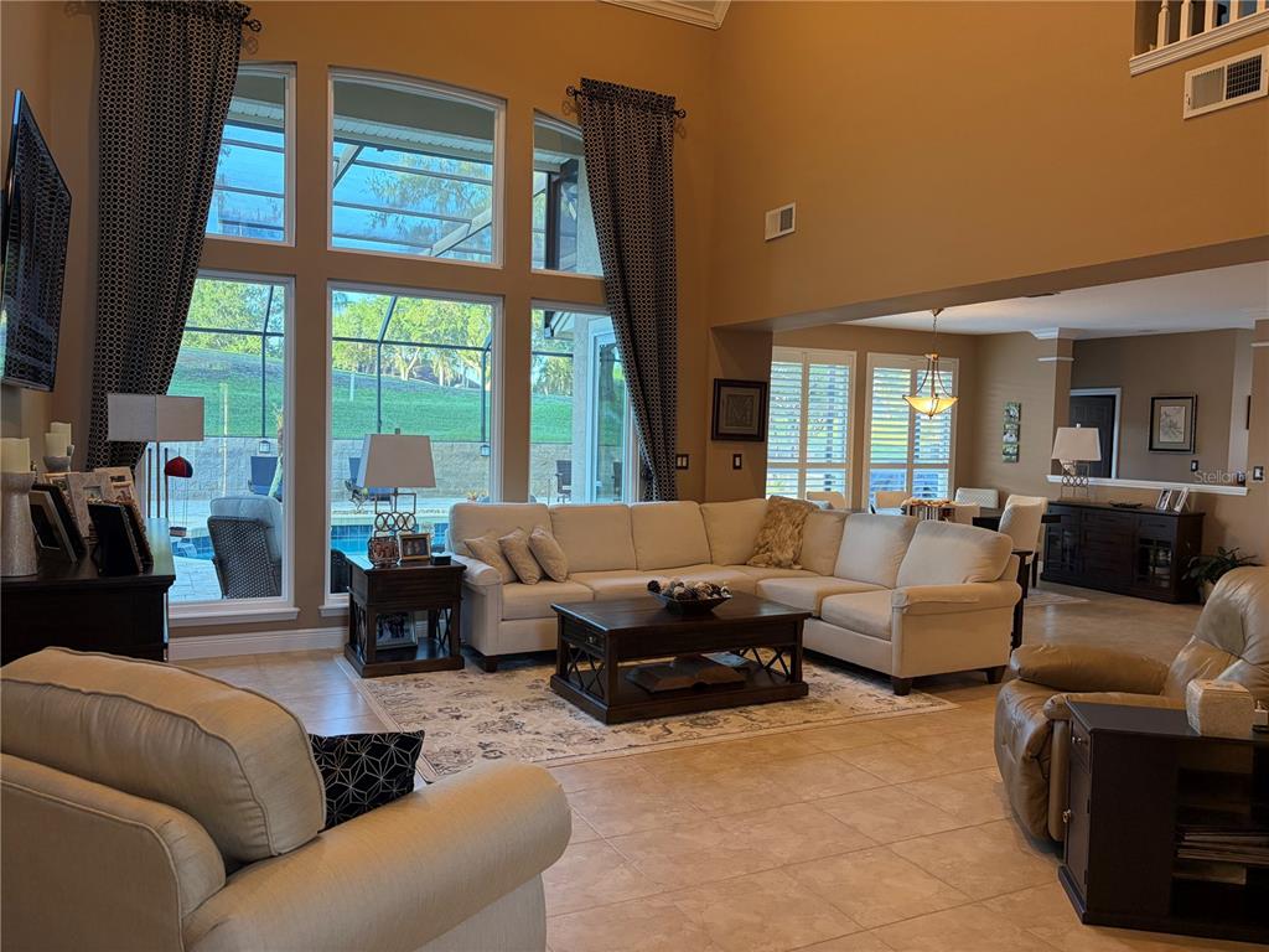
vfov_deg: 53.1
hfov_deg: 67.3
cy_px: 476
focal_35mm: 26
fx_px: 953
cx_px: 634
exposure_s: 1/120
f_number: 1.6
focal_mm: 5.96
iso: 200
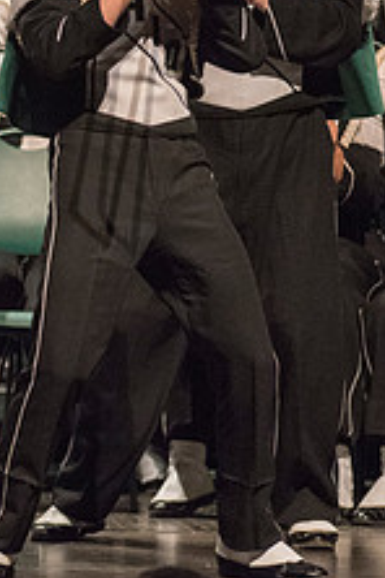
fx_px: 12560
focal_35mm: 783
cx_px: -281
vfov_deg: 2.6
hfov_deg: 1.8
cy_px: 116
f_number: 2.8
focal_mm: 300
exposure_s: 1/500
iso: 4000
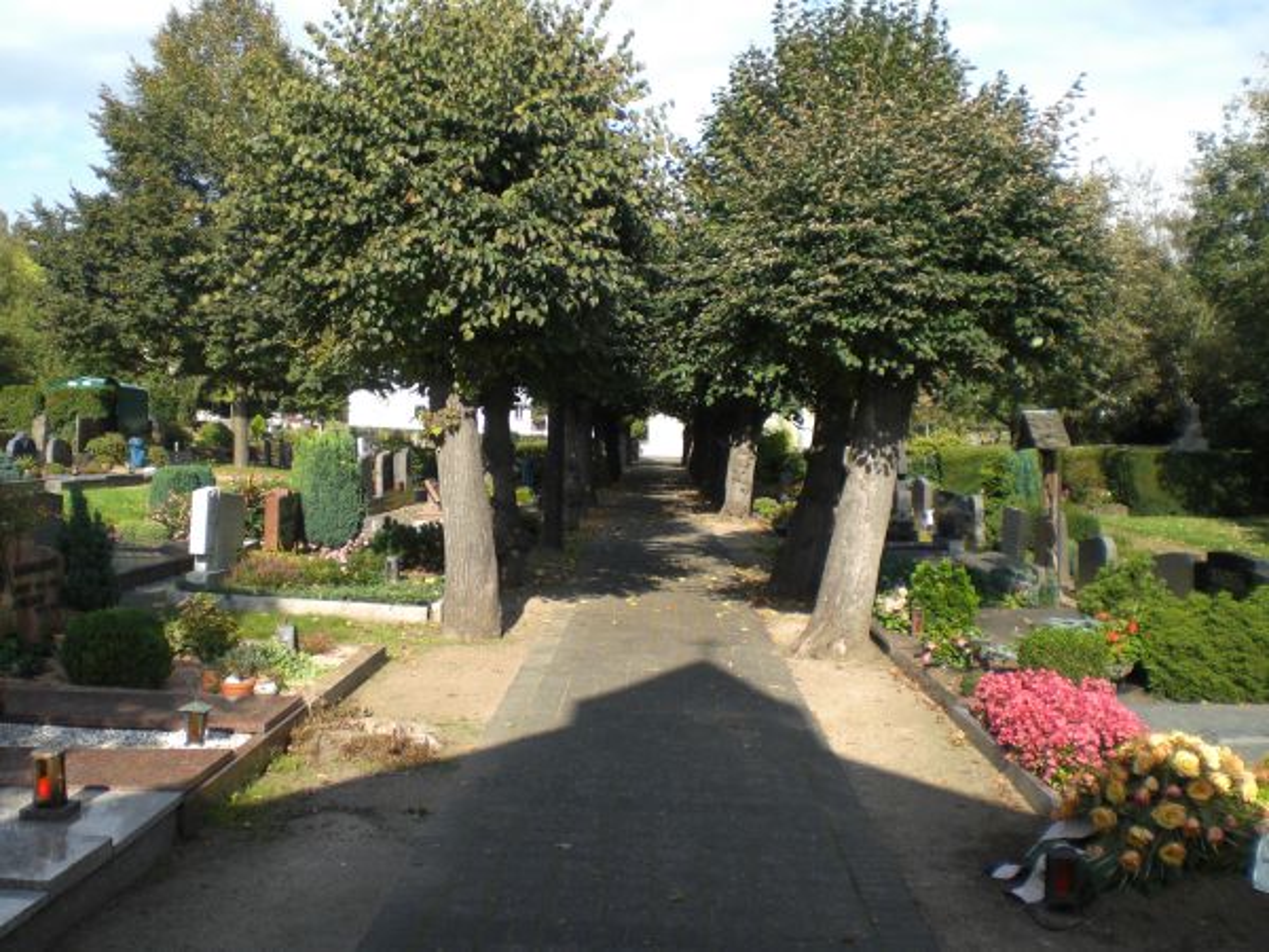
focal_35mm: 38
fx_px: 1393
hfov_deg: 49.0
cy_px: 476
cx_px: 634
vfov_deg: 37.7
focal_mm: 6.3
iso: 50
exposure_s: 1/320
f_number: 3.1
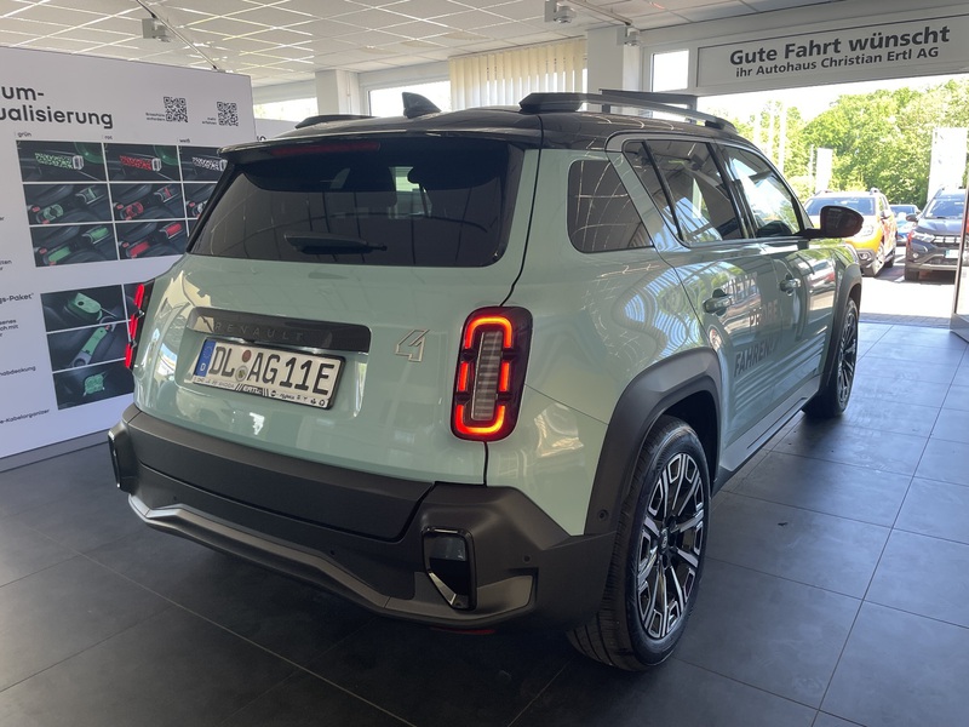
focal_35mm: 26
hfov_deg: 67.3
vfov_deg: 53.1
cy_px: 364
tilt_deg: -14.0
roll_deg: +1.7
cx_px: 484
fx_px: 728
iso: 64
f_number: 1.6
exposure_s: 1/121
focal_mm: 4.2
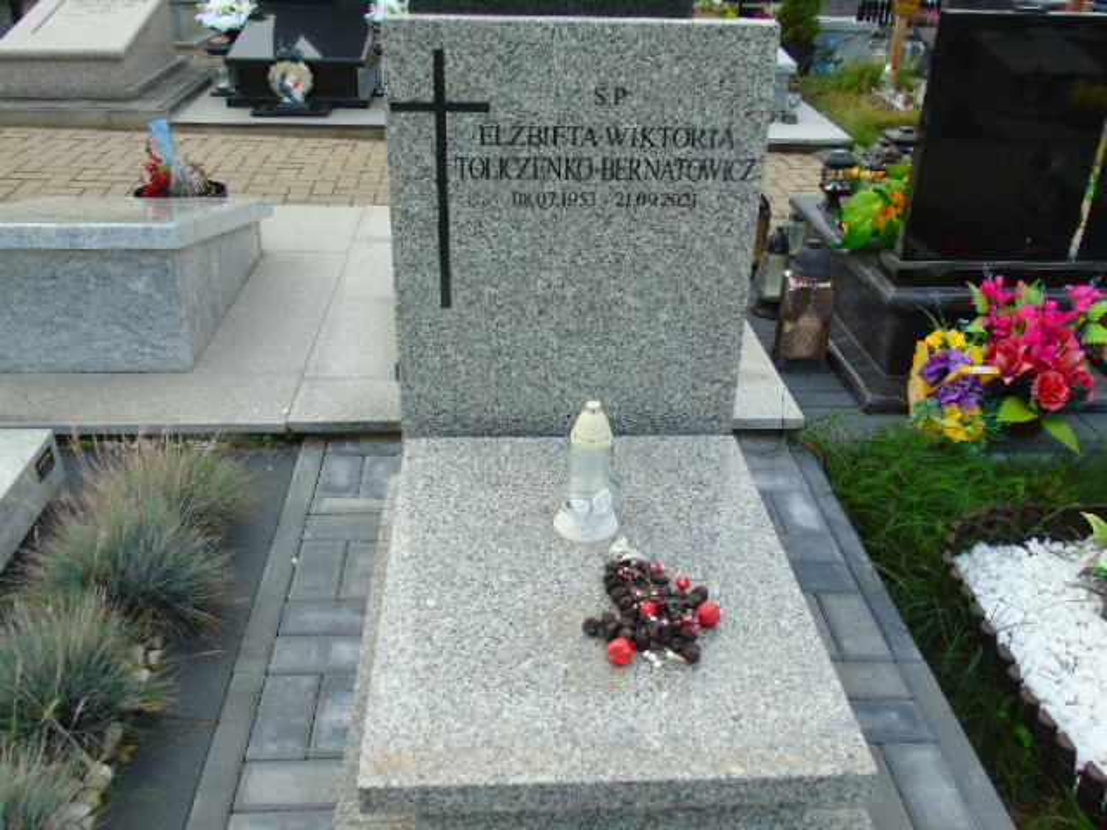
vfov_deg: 48.2
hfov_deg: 61.7
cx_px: 554
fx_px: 927
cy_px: 415
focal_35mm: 29
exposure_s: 1/160
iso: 80
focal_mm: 5.2
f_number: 3.6
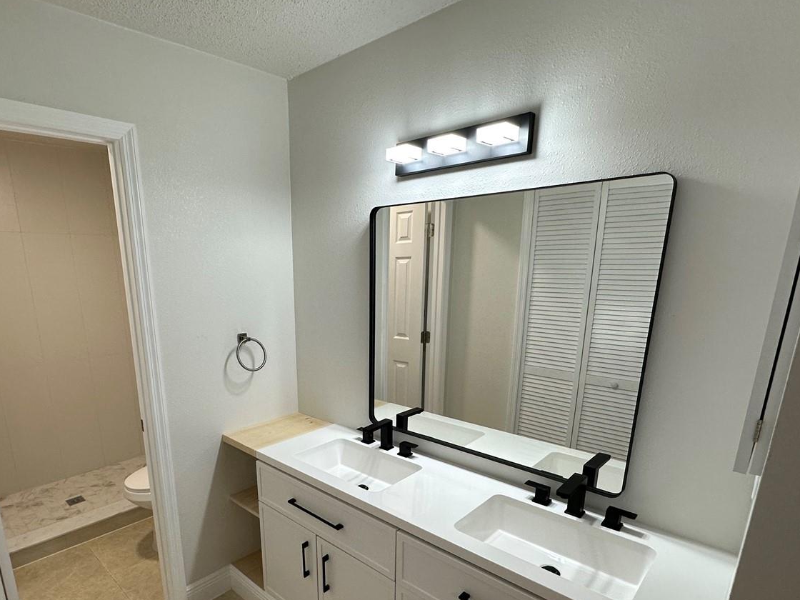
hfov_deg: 81.0
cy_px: 386
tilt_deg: -15.2
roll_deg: +0.6
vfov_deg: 64.7
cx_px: 328
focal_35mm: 20
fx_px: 462
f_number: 2.2
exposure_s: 1/120
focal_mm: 2.22
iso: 160
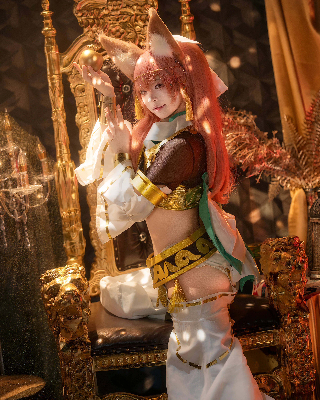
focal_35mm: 79
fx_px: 935
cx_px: 160
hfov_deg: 19.4
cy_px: 169
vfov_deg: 24.1
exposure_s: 1/125
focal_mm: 70
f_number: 2
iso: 500
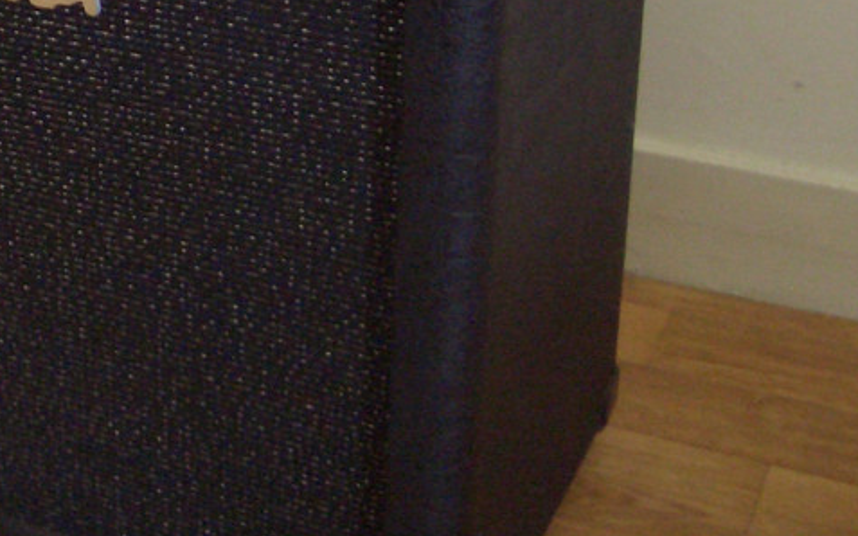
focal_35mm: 83
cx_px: -17
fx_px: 1941
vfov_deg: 15.5
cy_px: 38
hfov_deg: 23.8
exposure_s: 1/8
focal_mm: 5.8
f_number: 2.6
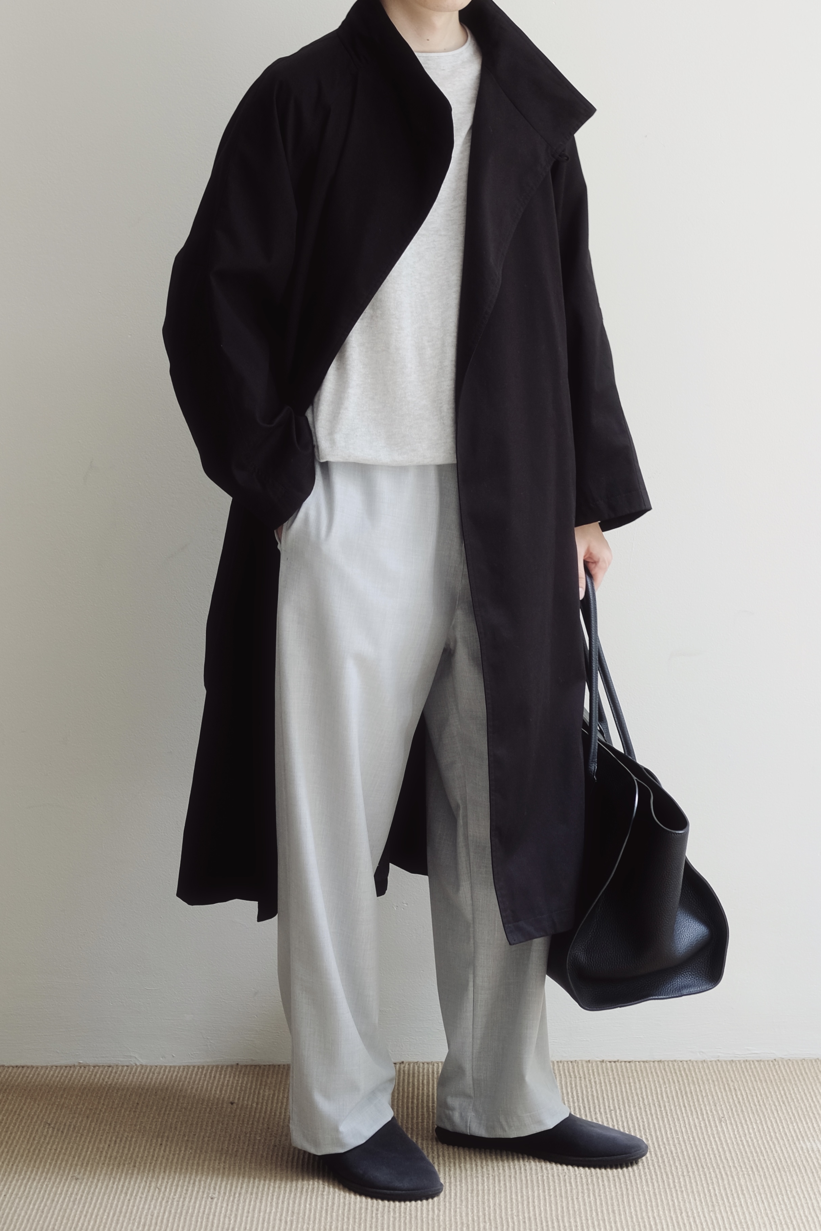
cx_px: 410
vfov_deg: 37.5
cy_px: 616
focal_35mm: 53
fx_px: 1813
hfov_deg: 25.5
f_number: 2.2
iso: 320
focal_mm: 35
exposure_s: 1/85
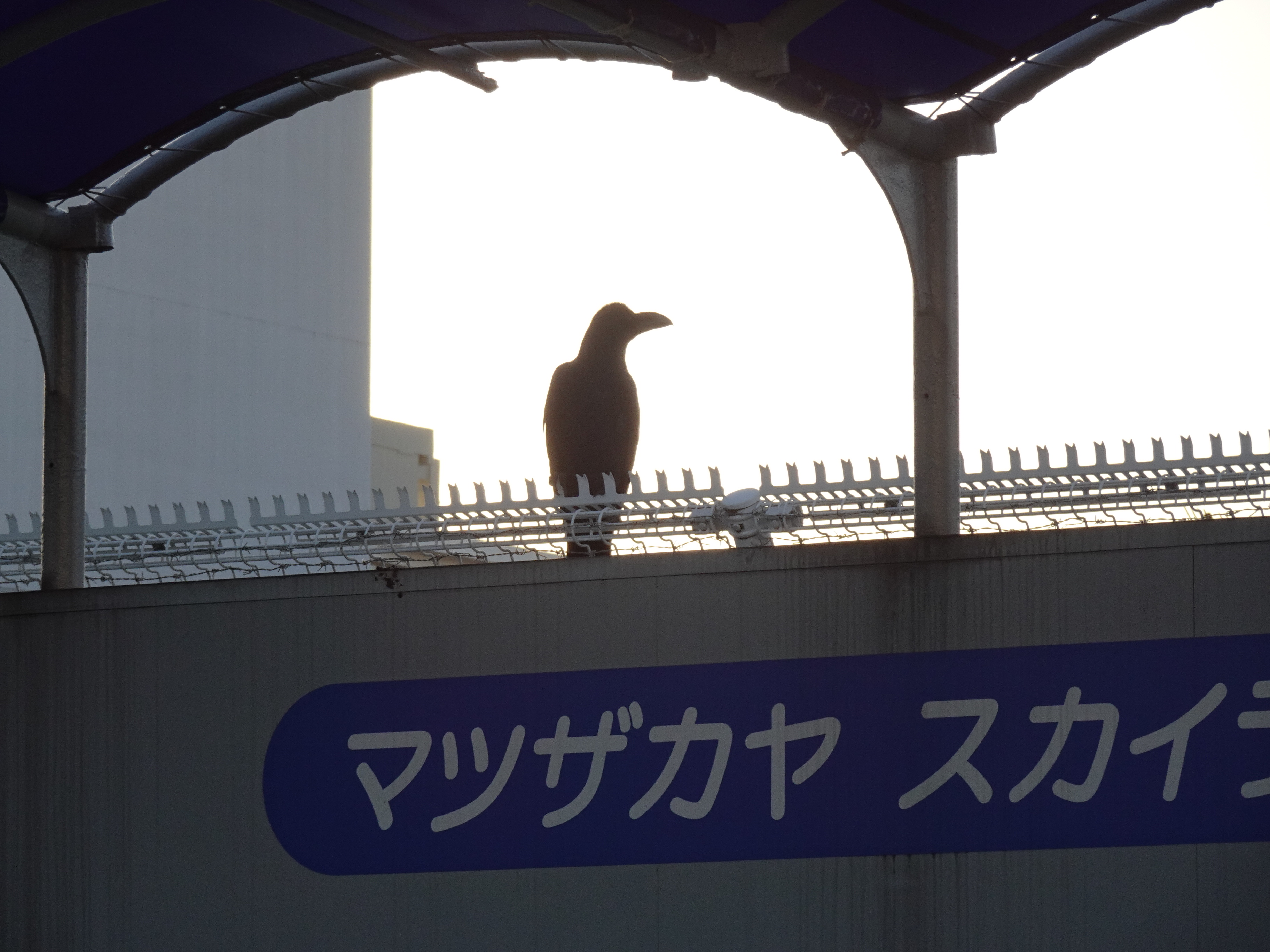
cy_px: 476
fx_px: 8035
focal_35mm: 219
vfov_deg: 6.8
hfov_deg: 9.0
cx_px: 635
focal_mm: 35.27
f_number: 6.3
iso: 100
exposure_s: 1/250
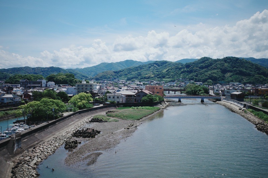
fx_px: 260
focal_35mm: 35
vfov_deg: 37.8
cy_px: 89
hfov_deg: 54.4
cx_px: 134
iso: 200
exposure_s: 1/1600
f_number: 4
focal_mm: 18.3
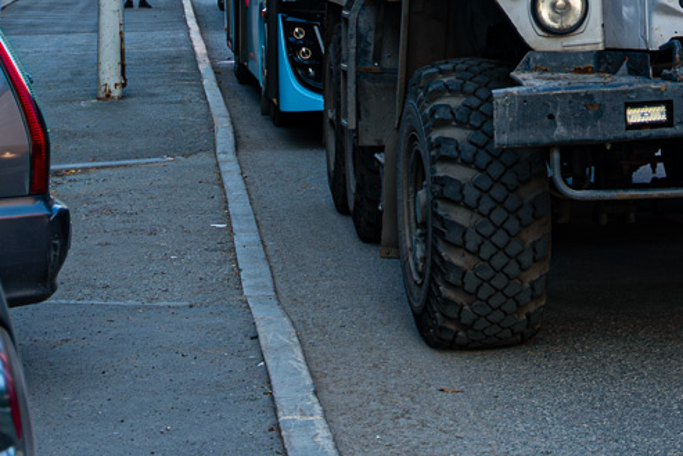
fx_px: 1974
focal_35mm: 104
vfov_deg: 12.7
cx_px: 709
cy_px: -140
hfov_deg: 19.0
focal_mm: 38
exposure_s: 1/320
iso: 320
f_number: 5.6
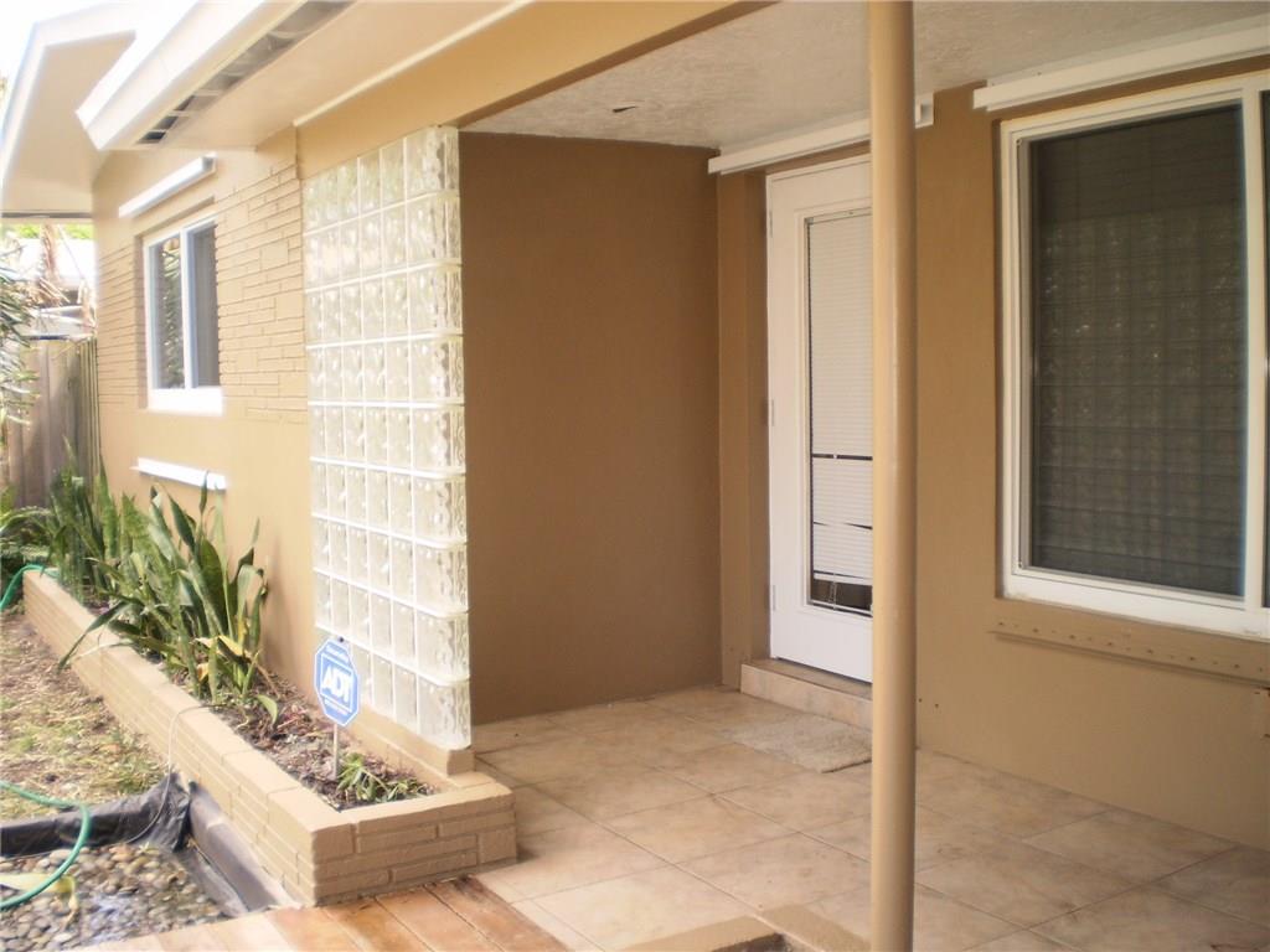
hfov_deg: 51.4
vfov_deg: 39.7
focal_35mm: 36
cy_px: 476
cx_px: 635
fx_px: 1321
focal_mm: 6.3
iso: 64
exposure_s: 1/50
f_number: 3.1
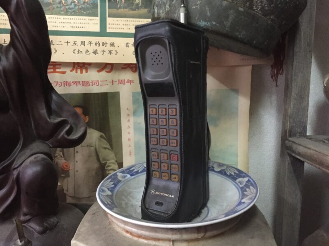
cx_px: 164
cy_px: 123
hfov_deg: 61.7
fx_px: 276
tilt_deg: -6.6
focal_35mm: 29
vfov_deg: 48.2
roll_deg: -2.1
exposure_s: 1/15
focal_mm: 4.15
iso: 320
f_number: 2.2
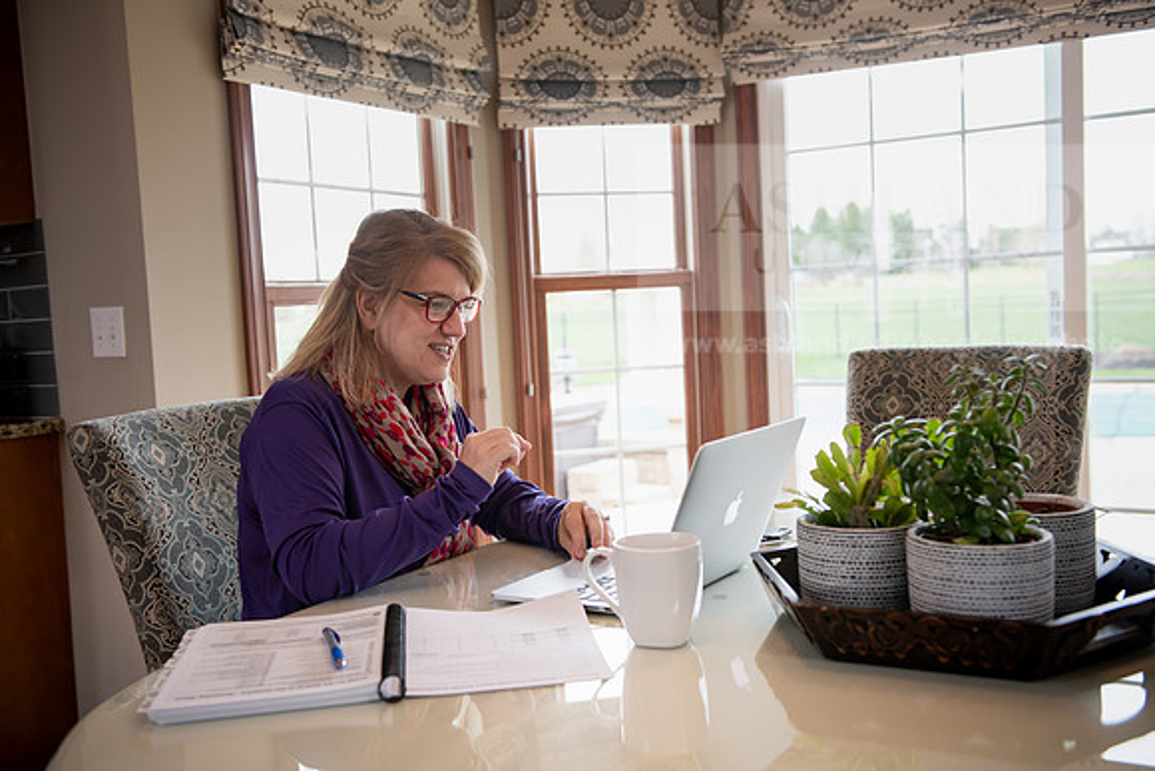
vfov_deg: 36.9
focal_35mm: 36
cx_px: 578
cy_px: 386
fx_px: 1155
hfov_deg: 53.1
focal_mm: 36
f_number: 3.5
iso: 400
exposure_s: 1/125
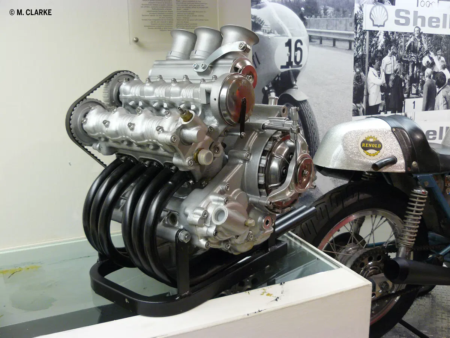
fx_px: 468
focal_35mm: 36
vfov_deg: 39.7
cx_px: 225
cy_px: 169
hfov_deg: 51.4
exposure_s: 1/25
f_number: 2.8
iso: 200
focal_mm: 6
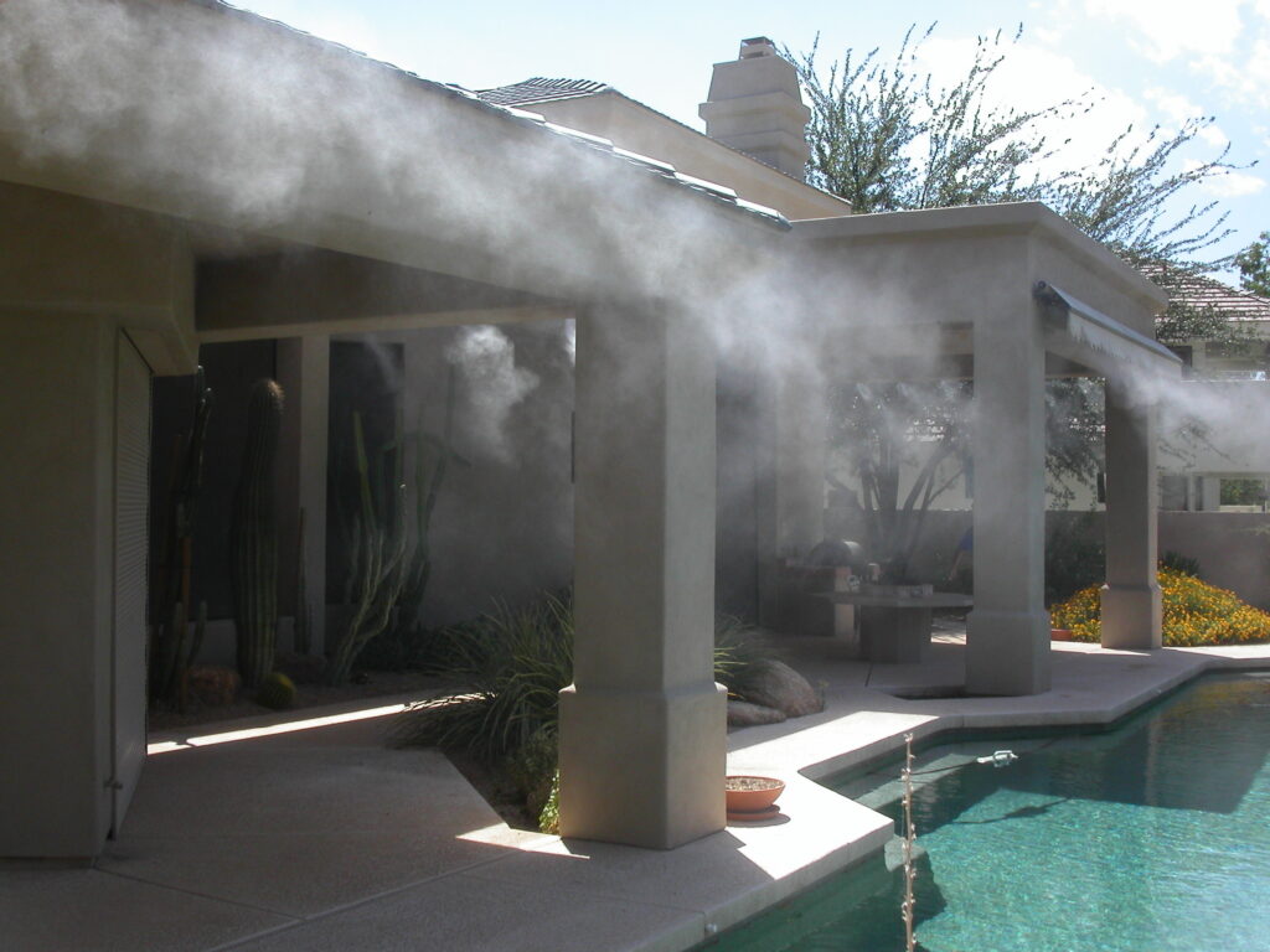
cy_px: 476
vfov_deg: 37.7
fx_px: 1394
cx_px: 635
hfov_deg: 49.0
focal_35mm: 38
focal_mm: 7.8
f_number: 8
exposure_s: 1/180
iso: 100
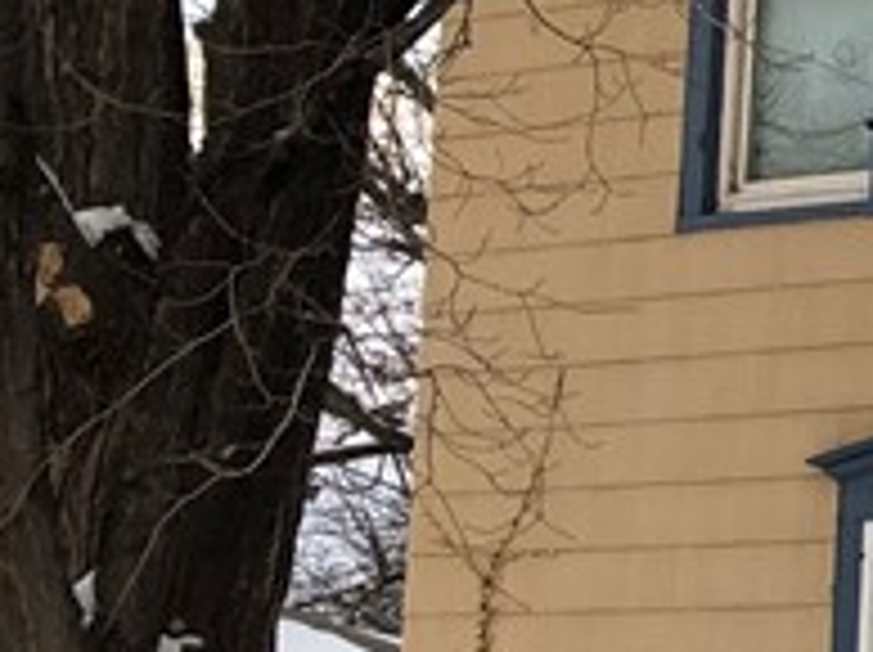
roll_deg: -0.3
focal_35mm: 148
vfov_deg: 10.0
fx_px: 3728
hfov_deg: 11.0
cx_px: 2174
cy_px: 283
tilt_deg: +4.8
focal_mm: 3.99
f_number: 1.8
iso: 32
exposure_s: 1/120
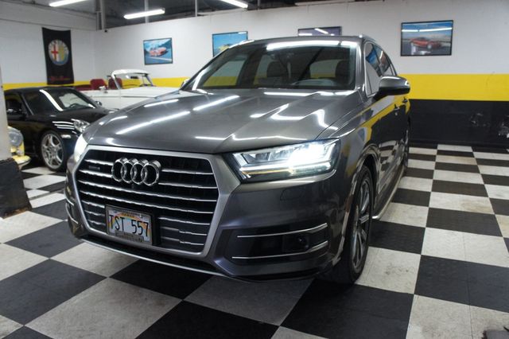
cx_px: 254
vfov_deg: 47.9
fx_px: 382
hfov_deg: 67.4
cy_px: 170
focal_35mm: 27
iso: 1600
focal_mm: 18
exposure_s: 1/250
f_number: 3.5
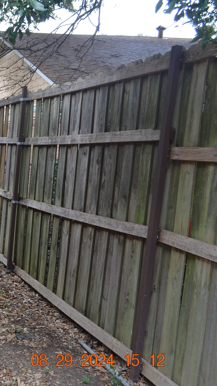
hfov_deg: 22.1
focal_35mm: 48
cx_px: -75
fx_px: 491
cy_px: 194
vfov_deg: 42.9
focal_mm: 20
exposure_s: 1/125
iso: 250
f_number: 5.6
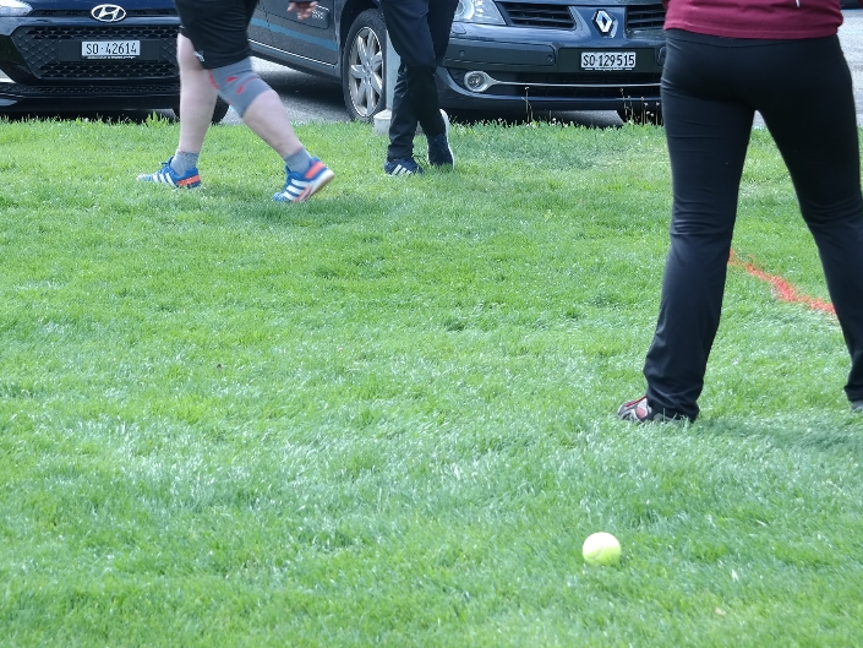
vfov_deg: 11.1
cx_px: 261
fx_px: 3316
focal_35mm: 133
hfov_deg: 14.8
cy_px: 86
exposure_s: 1/125
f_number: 6.3
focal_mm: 40
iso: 100
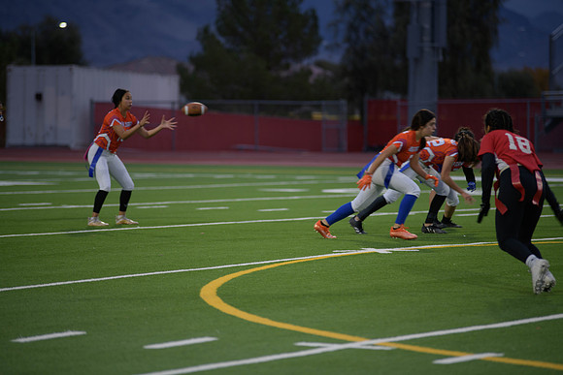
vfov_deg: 7.6
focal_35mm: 180
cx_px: 282
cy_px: 188
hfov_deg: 11.4
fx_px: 2816
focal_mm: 180
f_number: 2.8
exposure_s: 1/200
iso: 320
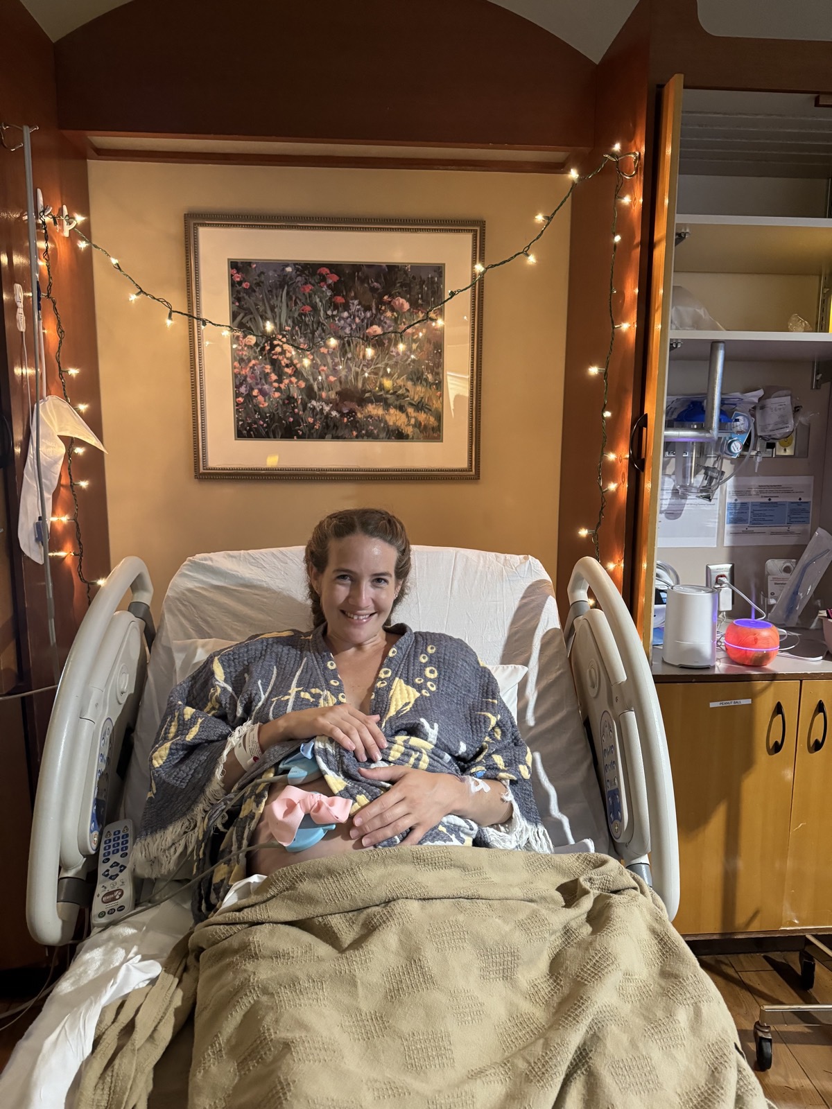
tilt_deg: -8.7
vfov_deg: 71.6
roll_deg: -0.3
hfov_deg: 56.8
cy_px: 554
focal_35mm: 24
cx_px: 416
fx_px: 769
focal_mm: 6.86
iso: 800
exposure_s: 1/30
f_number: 1.78
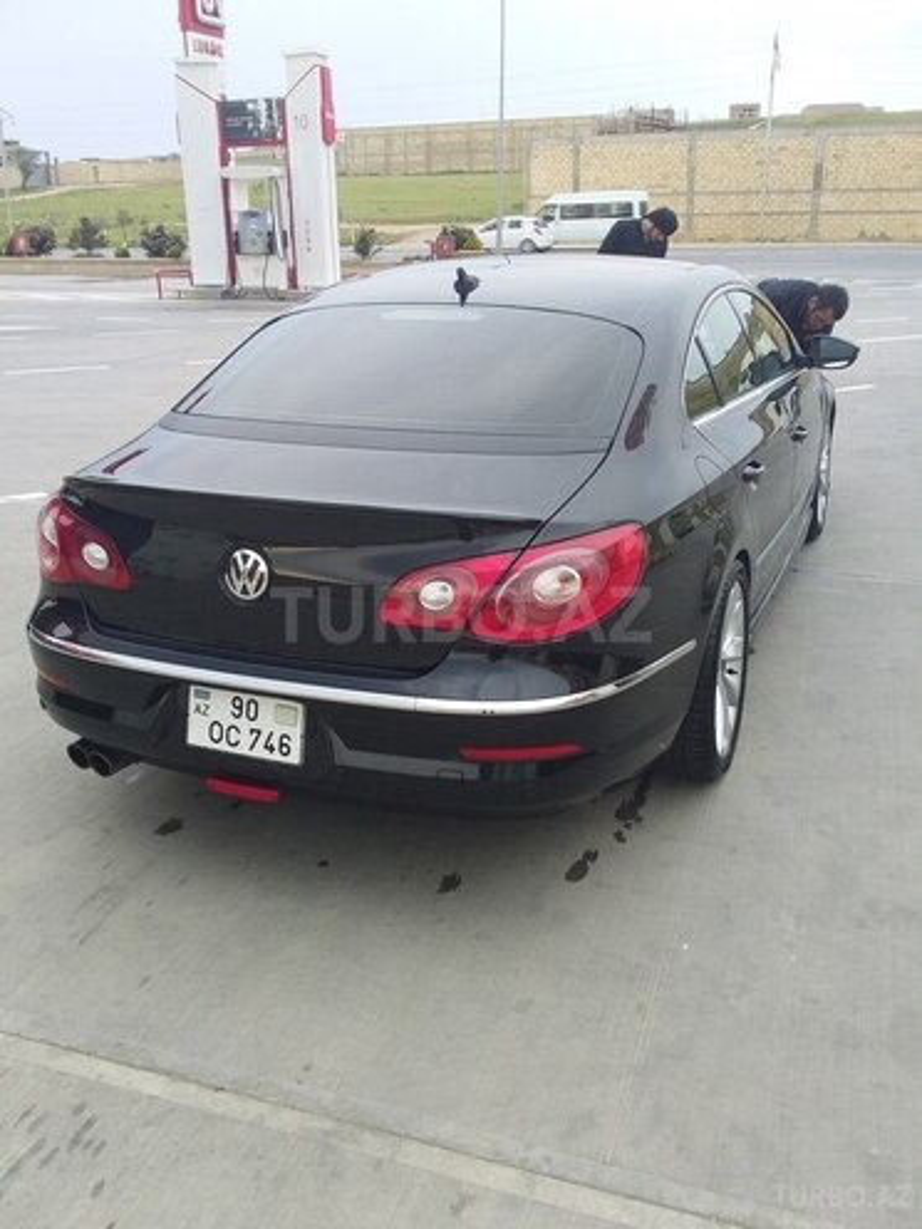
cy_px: 614
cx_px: 461
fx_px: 1101
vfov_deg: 58.4
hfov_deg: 45.4
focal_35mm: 31
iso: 40
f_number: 2.2
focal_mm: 3.3
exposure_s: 1/140
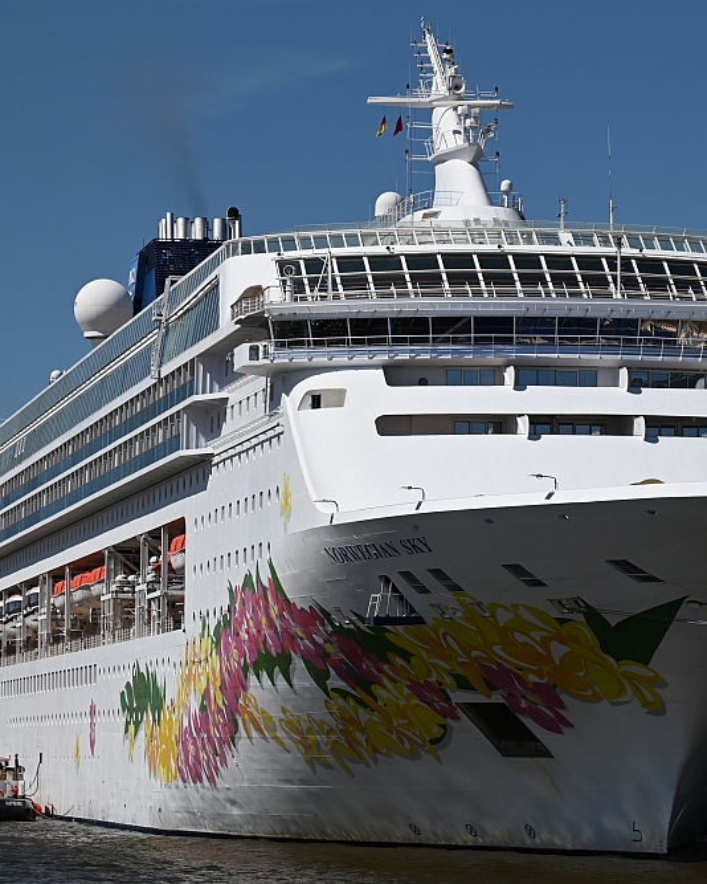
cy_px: 437
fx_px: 3582
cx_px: 449
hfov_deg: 11.3
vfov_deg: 14.1
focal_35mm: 137
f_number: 9
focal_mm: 95
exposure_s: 1/640
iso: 100
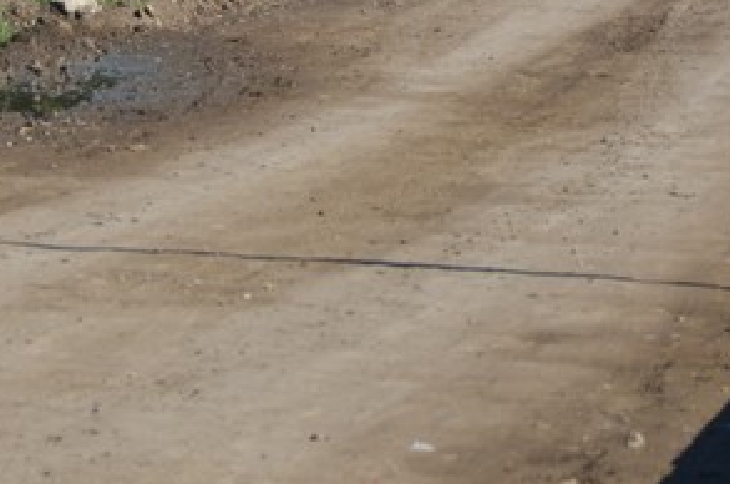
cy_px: 2
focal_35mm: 488
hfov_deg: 4.2
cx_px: 473
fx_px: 9865
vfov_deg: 2.8
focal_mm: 105
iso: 100
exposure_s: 1/250
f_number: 8
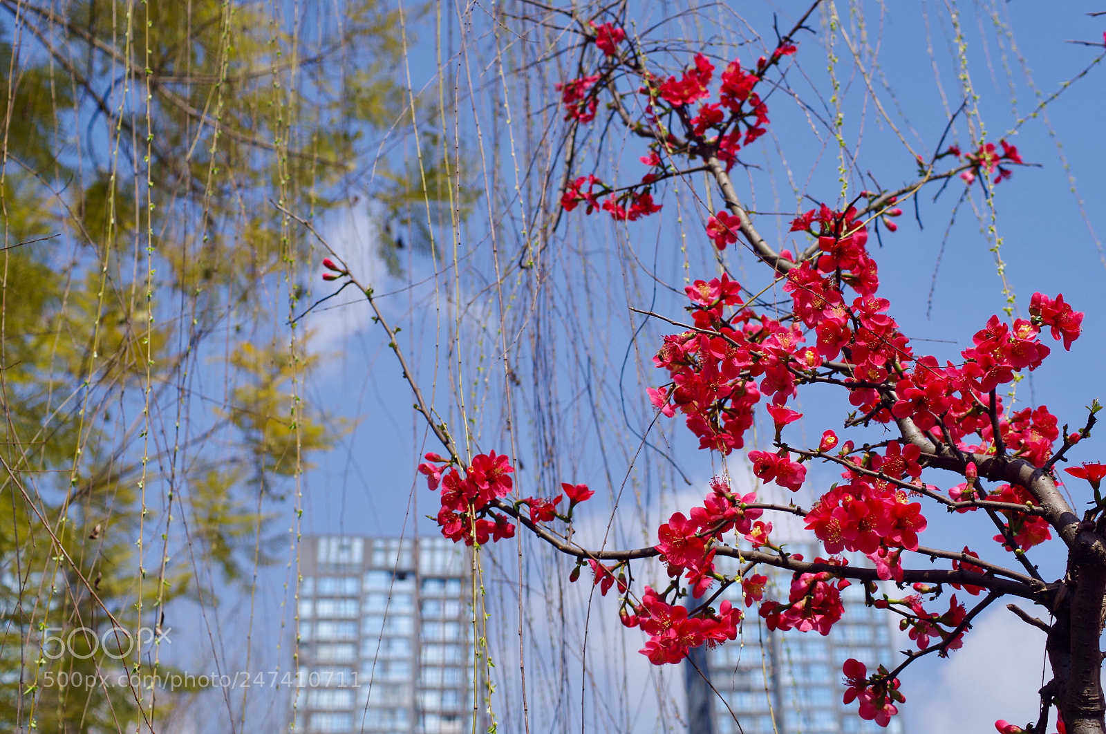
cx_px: 553
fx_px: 1595
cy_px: 367
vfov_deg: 25.9
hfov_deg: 38.2
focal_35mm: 52
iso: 100
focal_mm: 35
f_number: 4.5
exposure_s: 1/800
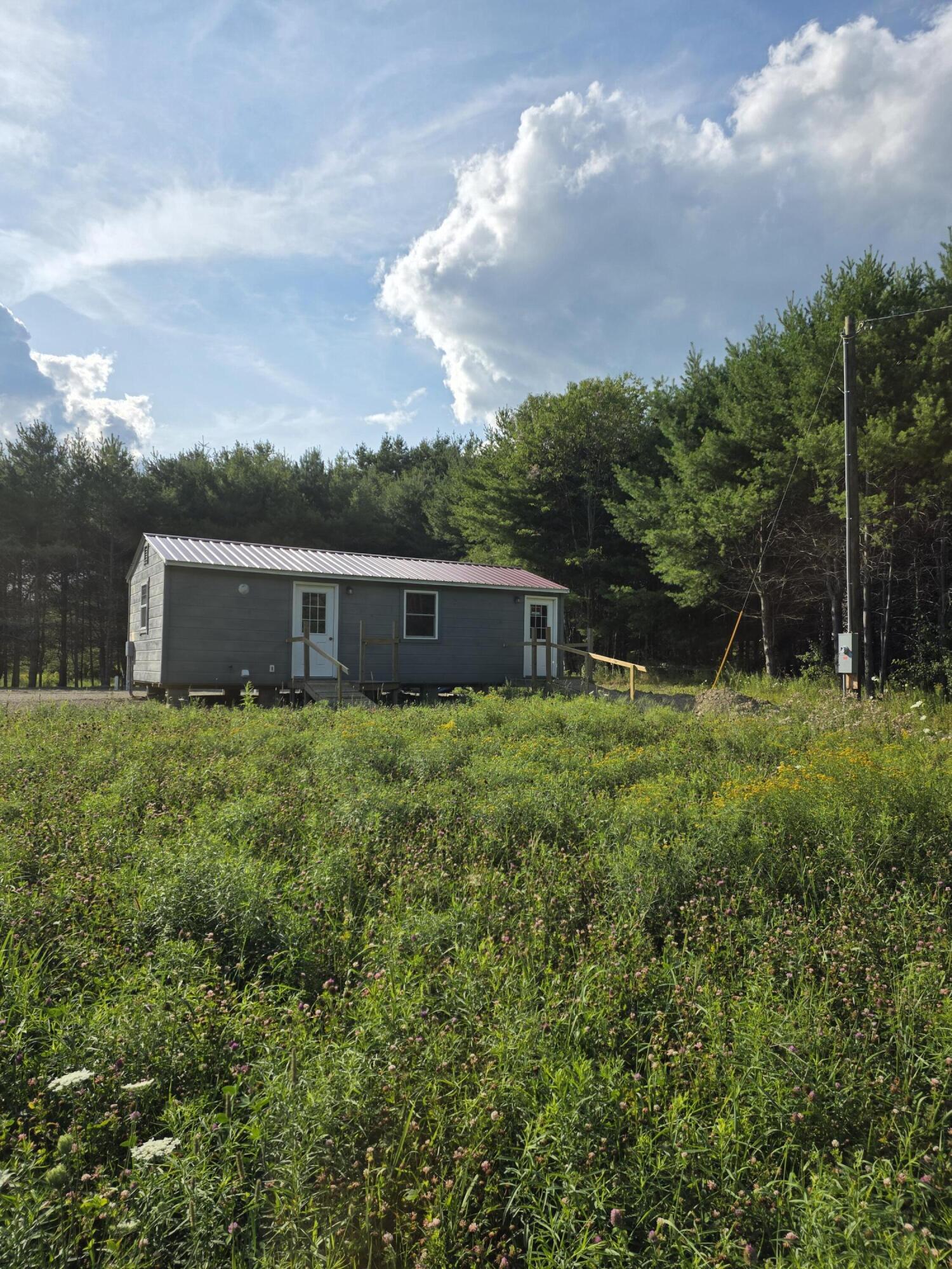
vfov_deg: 73.9
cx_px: 476
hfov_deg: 58.9
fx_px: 843
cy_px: 634
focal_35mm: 23
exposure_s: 1/5778
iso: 80
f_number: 1.7
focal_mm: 6.3
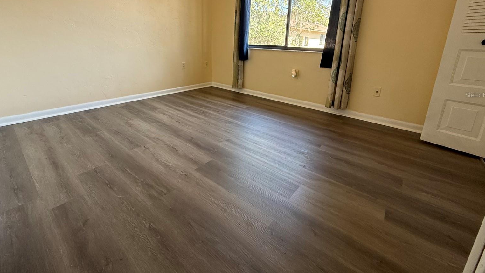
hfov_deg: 99.4
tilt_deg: -13.6
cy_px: 95
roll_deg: -2.5
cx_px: 241
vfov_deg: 65.6
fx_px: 206
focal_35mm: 16
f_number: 2.2
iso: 160
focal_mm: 2.22
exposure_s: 1/99
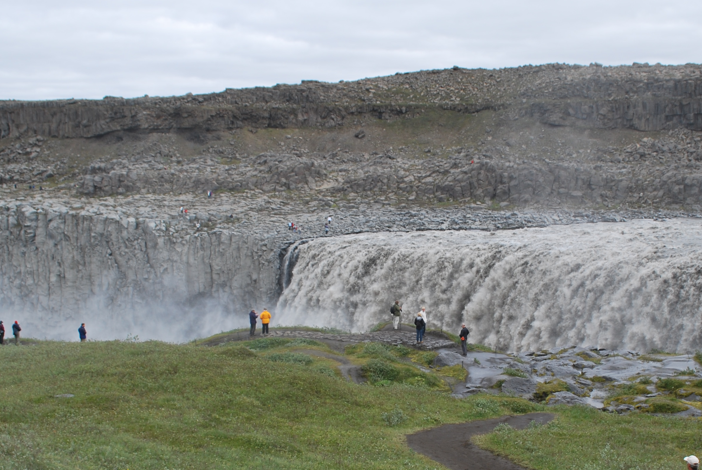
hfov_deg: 44.3
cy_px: 289
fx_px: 859
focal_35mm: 44
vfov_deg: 30.5
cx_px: 413
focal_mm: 18
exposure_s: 1/200
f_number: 7.1
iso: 100
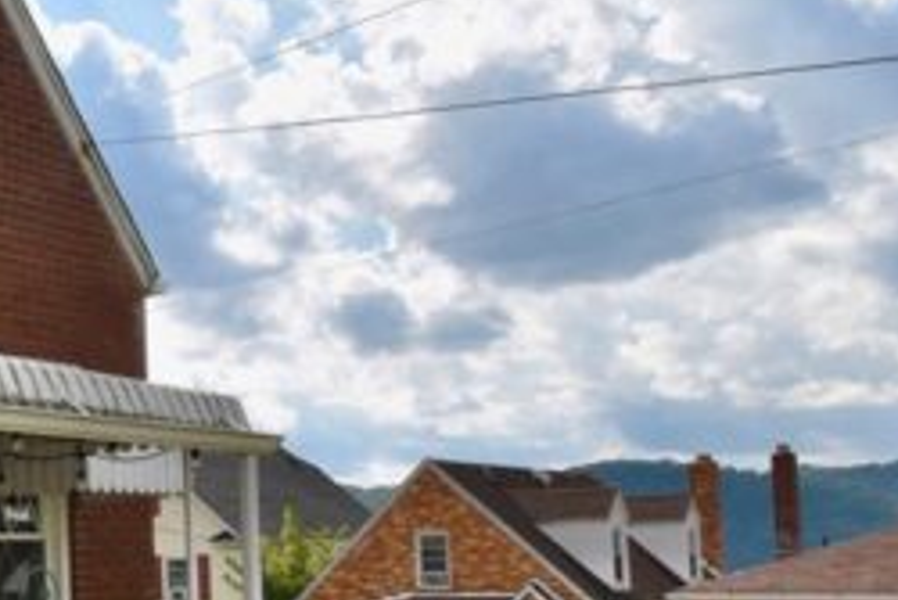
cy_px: 469
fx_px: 1198
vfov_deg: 27.6
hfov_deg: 32.2
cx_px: -241
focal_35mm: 48
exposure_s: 1/200
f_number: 11
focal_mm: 10
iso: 100
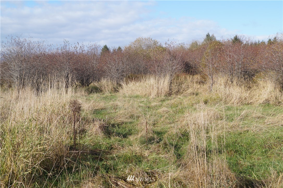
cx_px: 142
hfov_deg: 46.4
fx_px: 330
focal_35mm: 42
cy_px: 94
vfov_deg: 31.8
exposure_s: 1/60
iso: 125
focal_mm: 28
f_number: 16
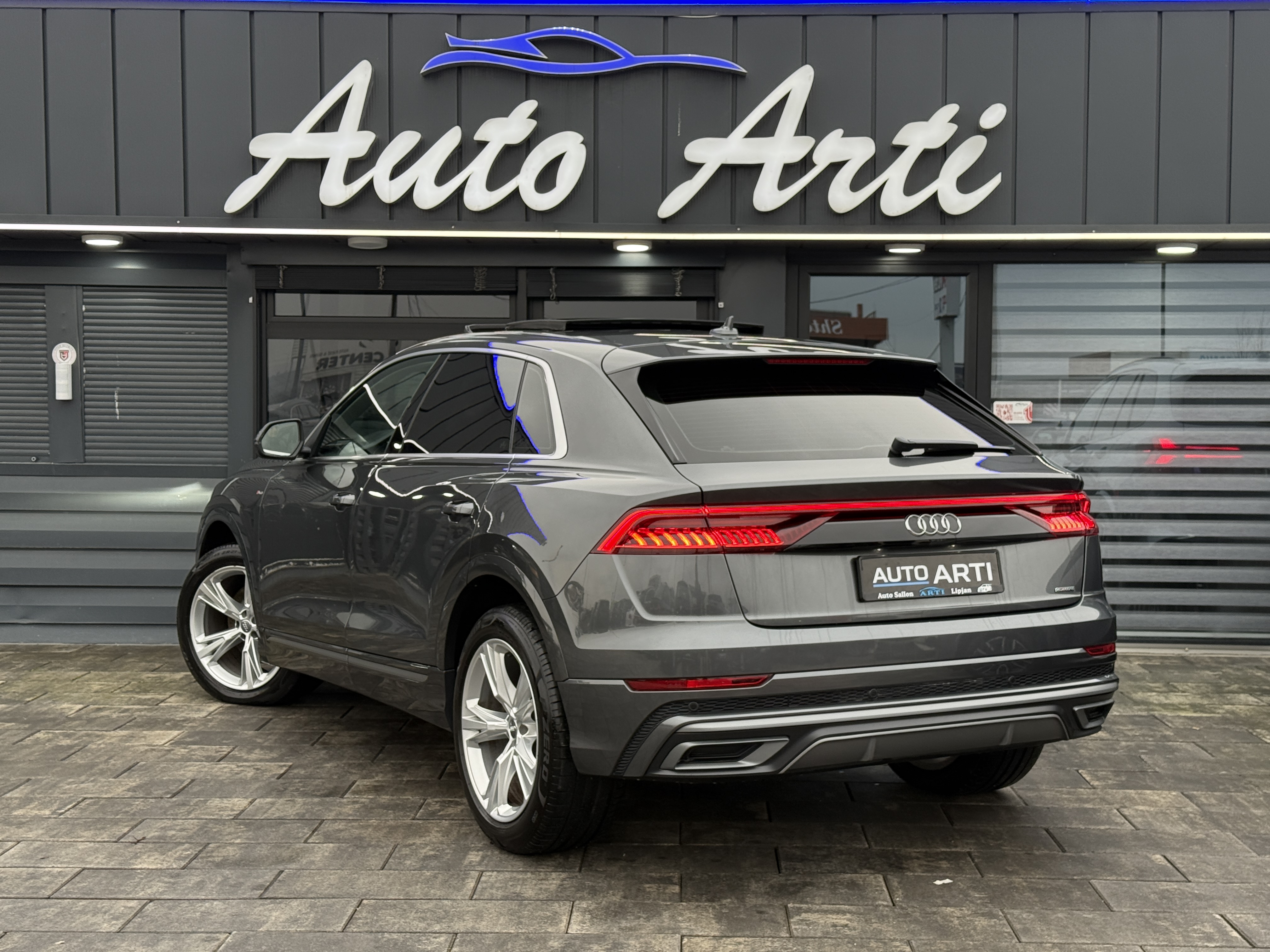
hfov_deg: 39.7
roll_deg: -0.4
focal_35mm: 48
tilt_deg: -2.3
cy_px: 476
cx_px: 635
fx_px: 1761
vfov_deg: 30.3
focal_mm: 6.76
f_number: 1.78
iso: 80
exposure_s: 1/180
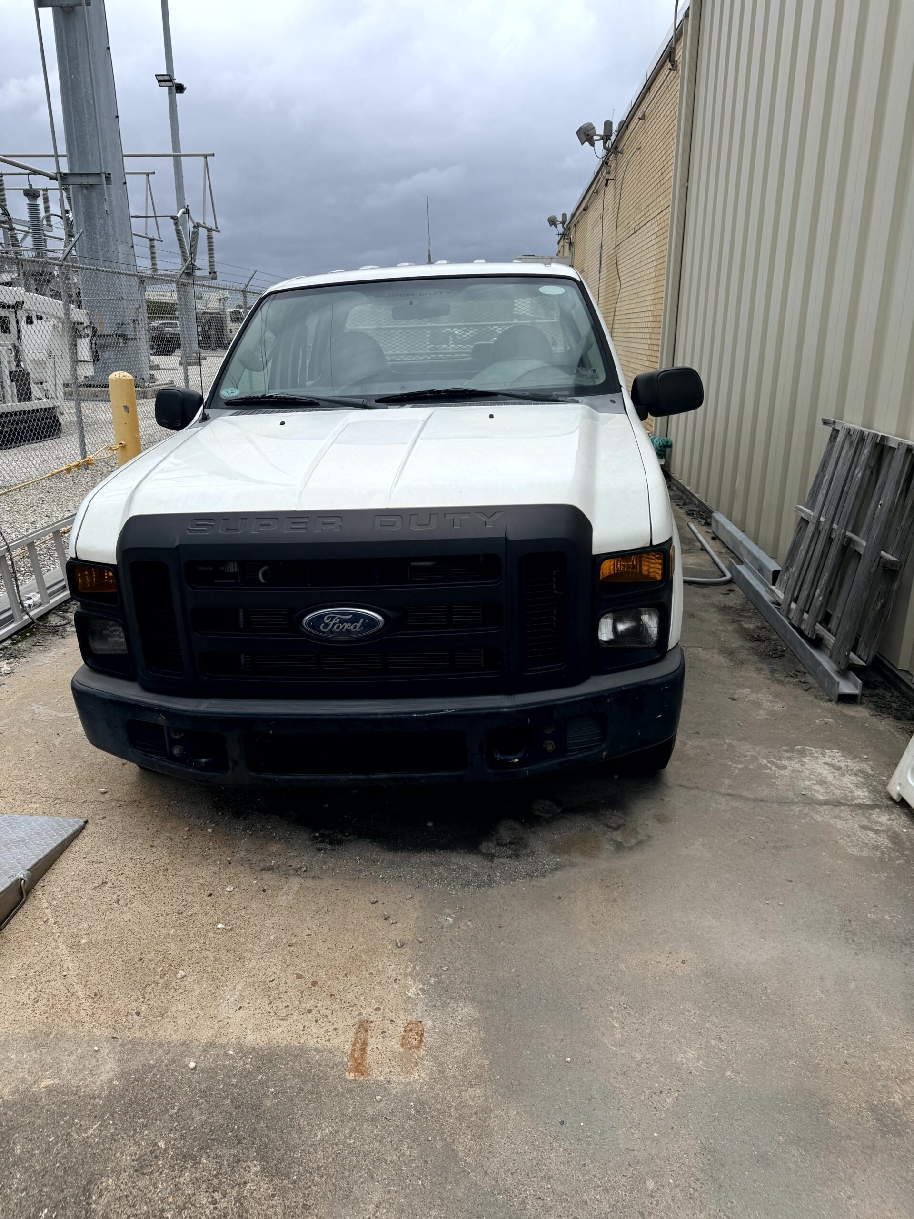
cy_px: 610
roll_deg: +0.8
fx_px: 845
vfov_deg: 71.6
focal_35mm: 24
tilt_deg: -16.9
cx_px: 457
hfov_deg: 56.8
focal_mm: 6.76
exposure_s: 1/4167
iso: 80
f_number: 1.78
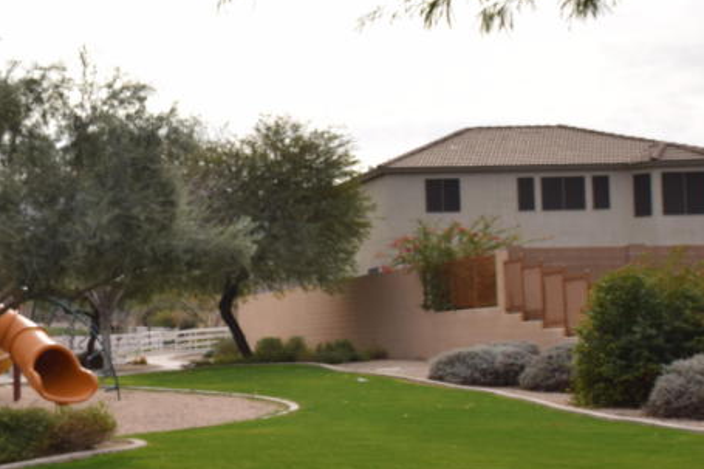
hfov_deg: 24.3
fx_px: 1486
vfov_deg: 17.9
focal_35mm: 76
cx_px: -125
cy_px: 265
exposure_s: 1/200
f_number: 9
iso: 100
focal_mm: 20
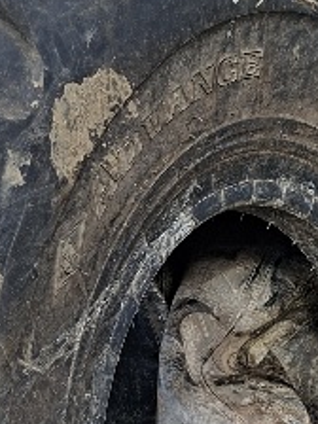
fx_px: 870
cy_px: 433
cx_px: 44
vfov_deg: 25.9
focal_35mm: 71
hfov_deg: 20.4
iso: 50
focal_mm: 5.54
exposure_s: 1/312
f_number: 1.8
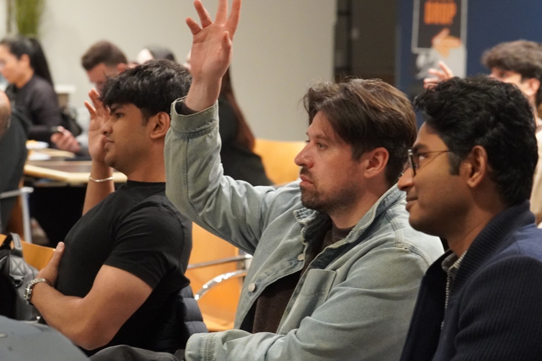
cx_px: 302
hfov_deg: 13.5
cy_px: 178
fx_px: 2298
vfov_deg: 9.0
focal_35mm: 153
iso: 6400
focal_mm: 75
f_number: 4
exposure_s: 1/160
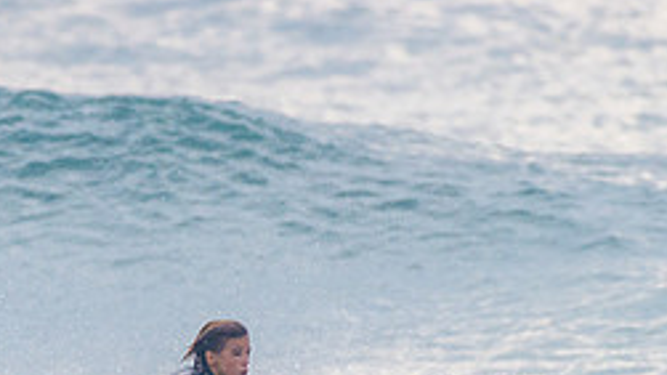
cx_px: 245
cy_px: 409
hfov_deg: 1.5
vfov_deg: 0.8
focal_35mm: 1487
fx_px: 26291
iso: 640
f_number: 5.6
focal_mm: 500
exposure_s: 1/1250
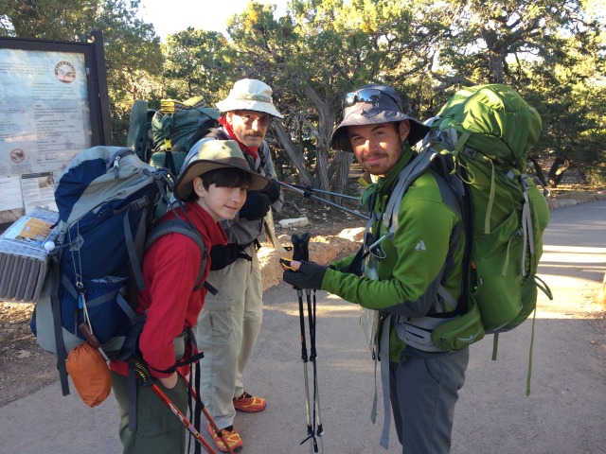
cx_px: 303
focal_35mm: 29
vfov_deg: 48.2
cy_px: 227
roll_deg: +0.6
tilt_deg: -16.0
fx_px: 508
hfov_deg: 61.7
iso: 40
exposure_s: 1/120
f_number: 2.2
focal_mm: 4.15
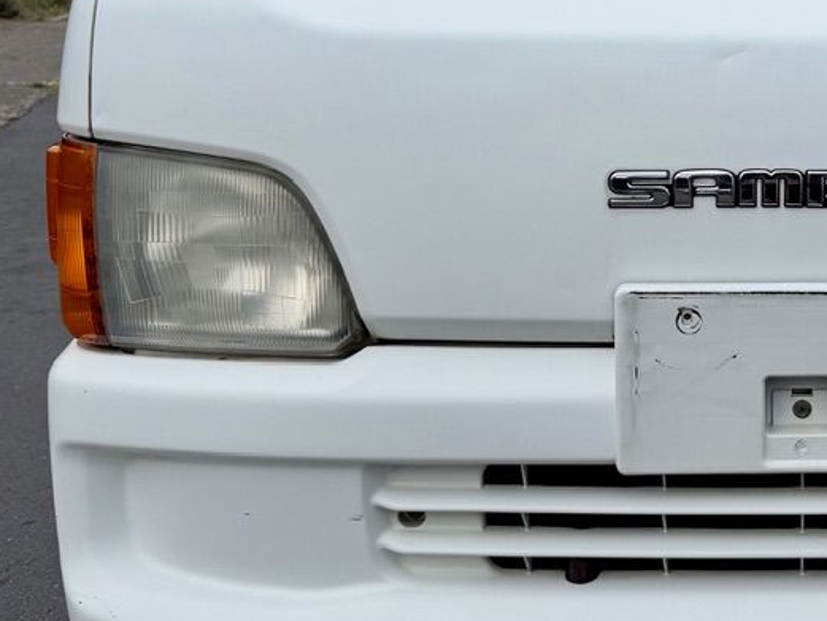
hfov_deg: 30.5
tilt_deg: -7.6
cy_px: 130
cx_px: 821
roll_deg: -2.3
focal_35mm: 59
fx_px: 1410
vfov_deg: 24.5
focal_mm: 6.76
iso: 80
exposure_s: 1/4405
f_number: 1.78
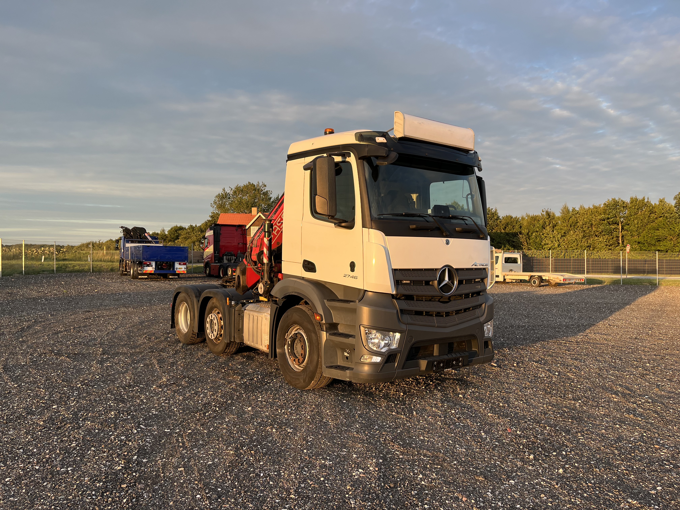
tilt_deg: -0.5
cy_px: 255
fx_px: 511
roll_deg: +0.7
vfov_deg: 53.1
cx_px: 340
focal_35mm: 26
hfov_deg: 67.3
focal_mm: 5.1
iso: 50
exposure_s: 1/481
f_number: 1.6
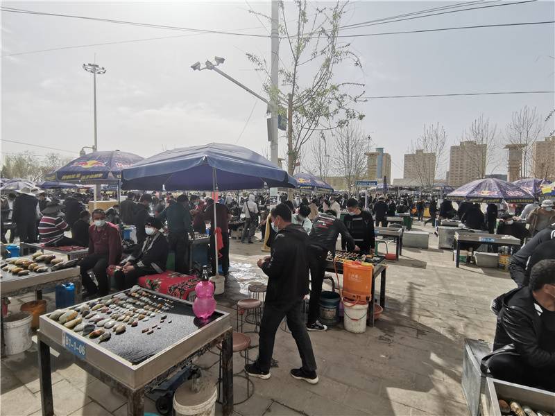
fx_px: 273
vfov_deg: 74.7
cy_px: 208
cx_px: 278
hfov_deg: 91.0
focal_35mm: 17
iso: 50
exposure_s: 1/4329
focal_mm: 2.26
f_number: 2.2
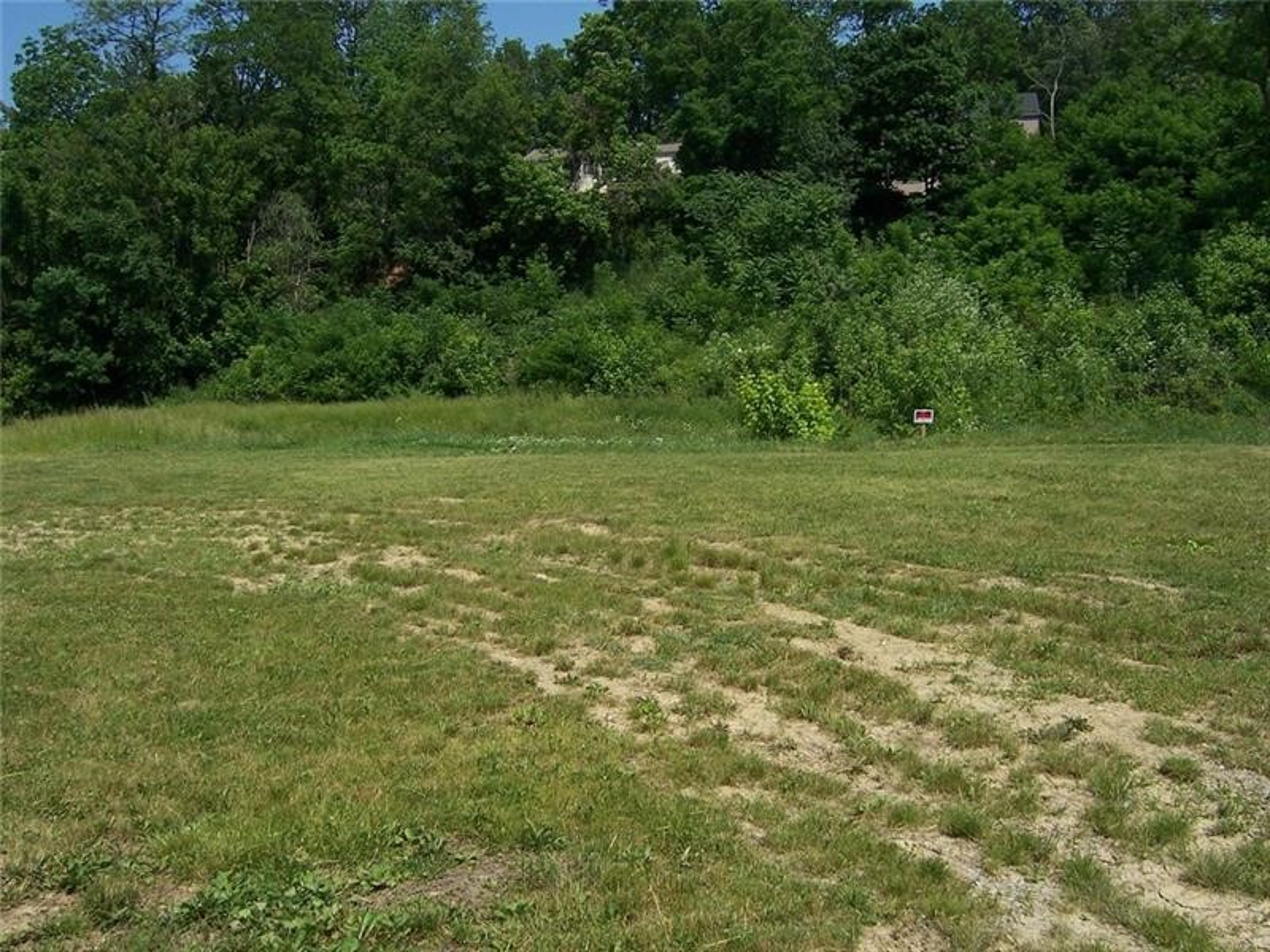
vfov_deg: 39.7
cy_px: 476
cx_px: 635
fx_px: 1321
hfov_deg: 51.4
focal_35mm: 36
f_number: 4.8
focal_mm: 6
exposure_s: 1/500
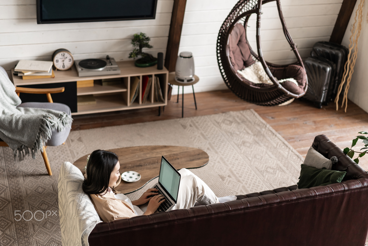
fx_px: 562
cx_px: 184
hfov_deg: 36.2
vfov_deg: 24.6
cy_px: 123
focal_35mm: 55
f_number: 2
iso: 400
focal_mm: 55
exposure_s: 1/125
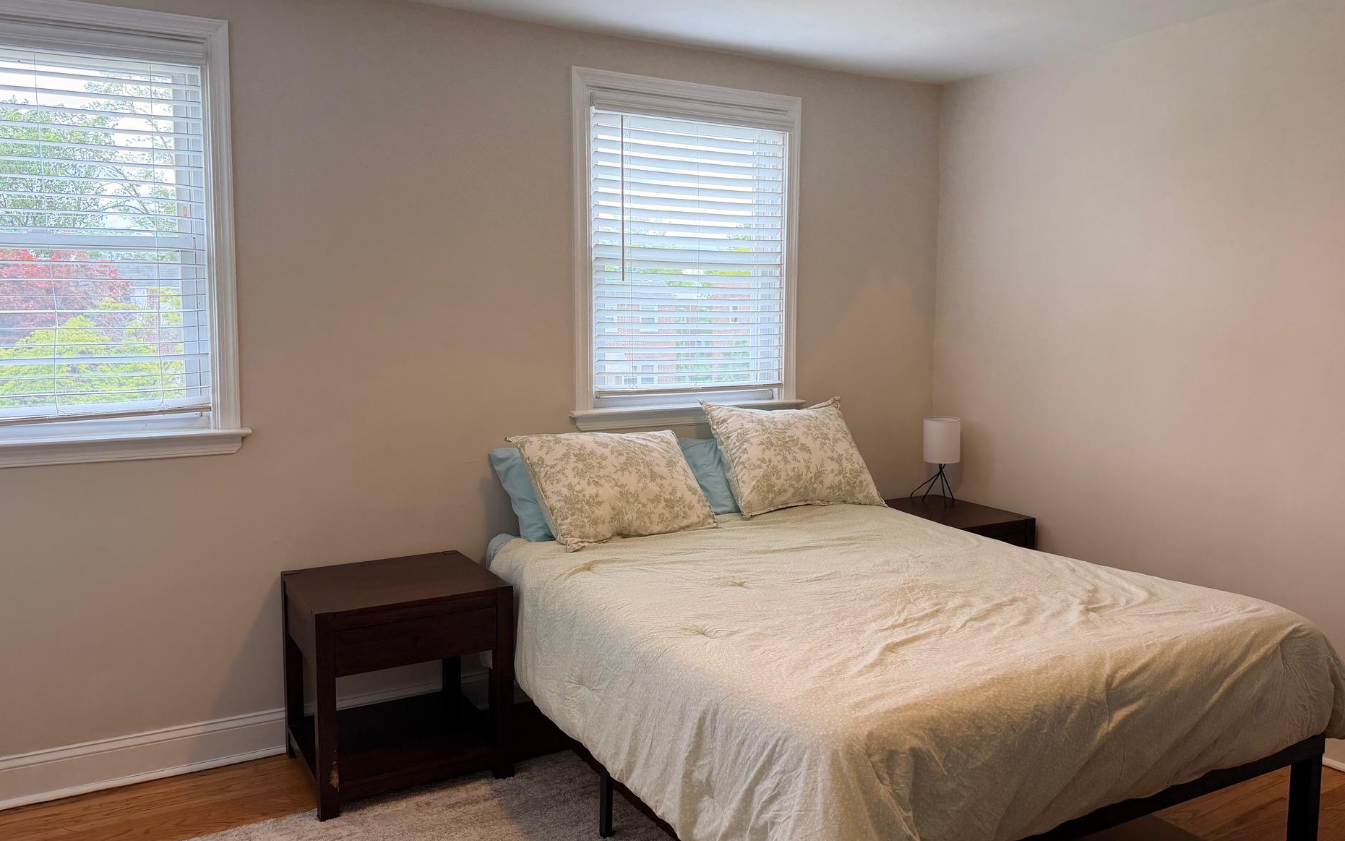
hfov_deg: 66.5
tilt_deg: -3.6
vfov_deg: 44.5
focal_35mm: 28
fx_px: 1026
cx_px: 692
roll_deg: +0.8
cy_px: 401
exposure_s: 1/189
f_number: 1.78
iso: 100
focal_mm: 6.76
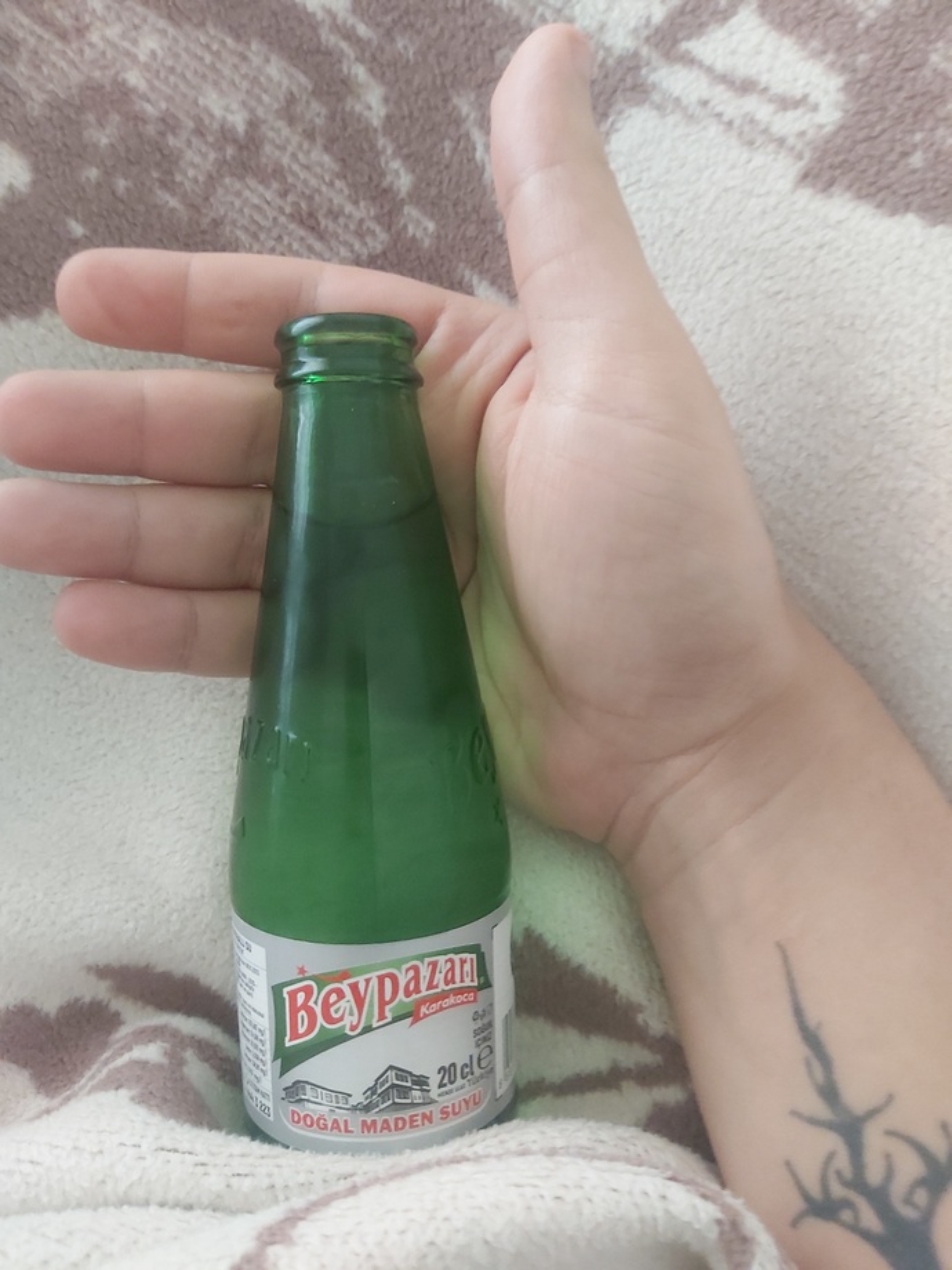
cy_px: 635
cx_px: 476
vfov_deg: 67.3
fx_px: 953
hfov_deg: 53.1
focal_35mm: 26
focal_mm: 3.92
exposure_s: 1/33
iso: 320
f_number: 1.7
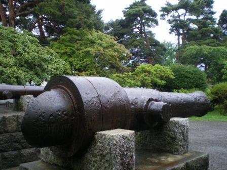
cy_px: 85
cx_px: 114
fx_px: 249
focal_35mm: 38
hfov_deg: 49.0
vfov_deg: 37.7
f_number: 3.1
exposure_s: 1/50
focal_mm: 6.3
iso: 200
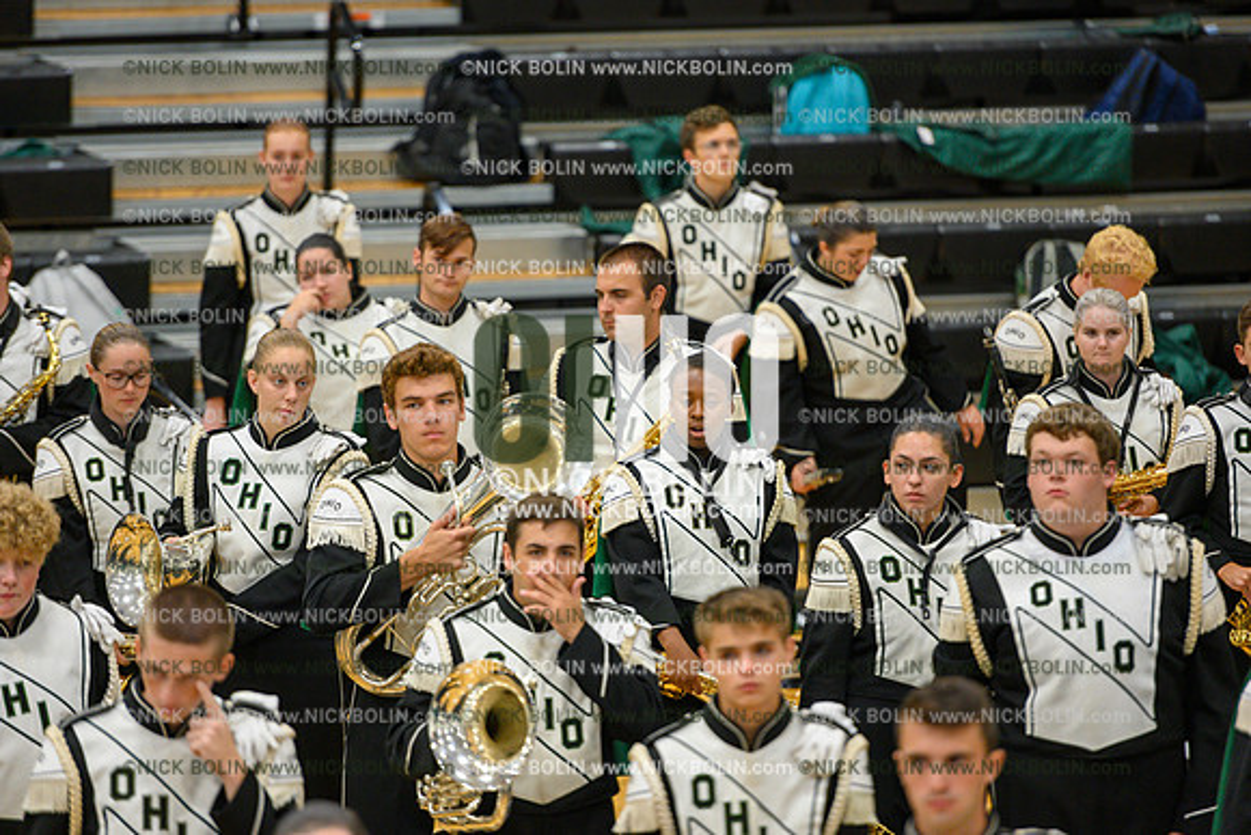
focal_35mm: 200
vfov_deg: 6.9
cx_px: 626
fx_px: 6951
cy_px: 418
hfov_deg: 10.3
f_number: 2.8
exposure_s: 1/320
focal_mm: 200
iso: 1600
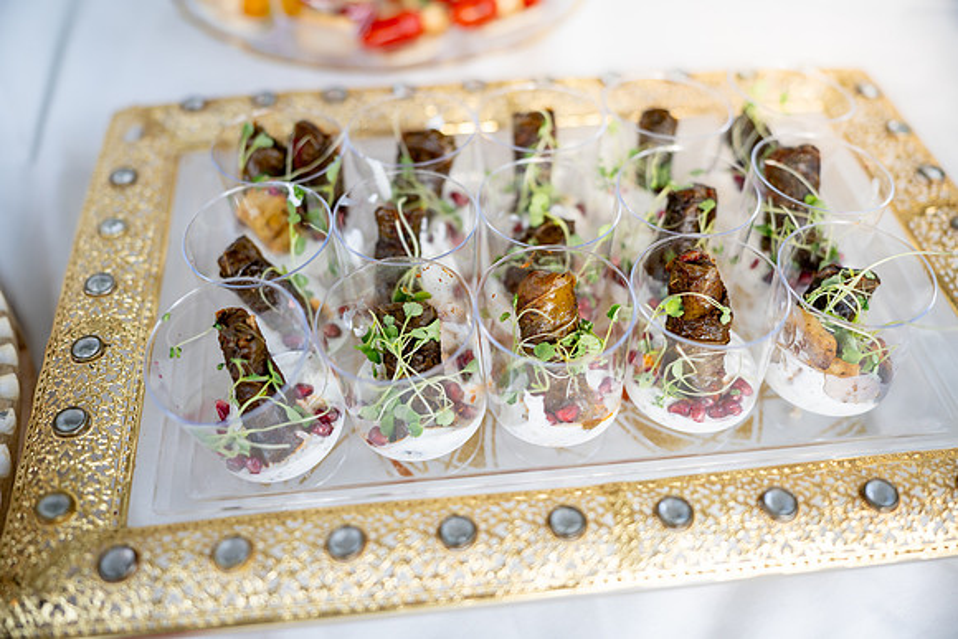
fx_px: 932
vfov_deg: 37.9
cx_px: 479
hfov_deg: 54.4
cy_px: 320
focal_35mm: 35
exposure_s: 1/1000
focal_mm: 35
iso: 250
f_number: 2
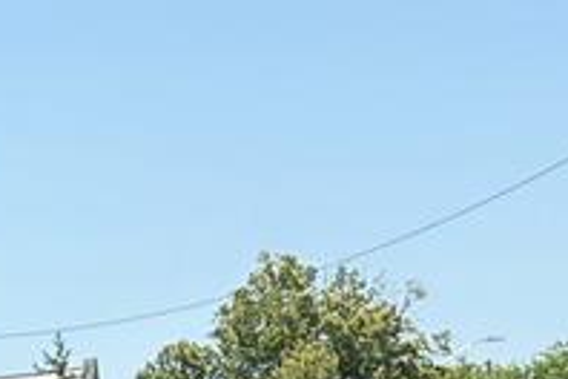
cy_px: 1192
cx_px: -958
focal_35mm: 175
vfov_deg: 6.9
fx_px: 2761
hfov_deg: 9.8
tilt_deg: -11.2
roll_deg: +3.7
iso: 50
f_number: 1.6
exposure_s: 1/1626
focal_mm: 5.96
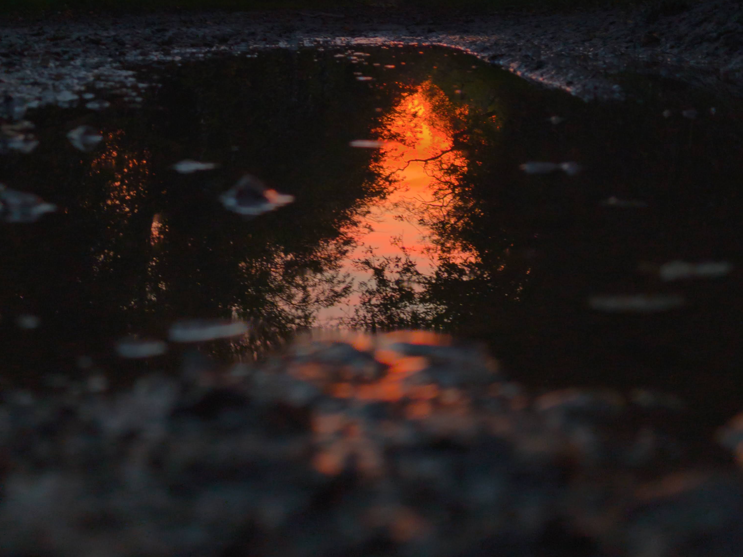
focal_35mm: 66
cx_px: 371
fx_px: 1417
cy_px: 73
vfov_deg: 21.8
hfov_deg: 29.4
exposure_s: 1/15
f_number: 1.7
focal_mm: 6.9
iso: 150
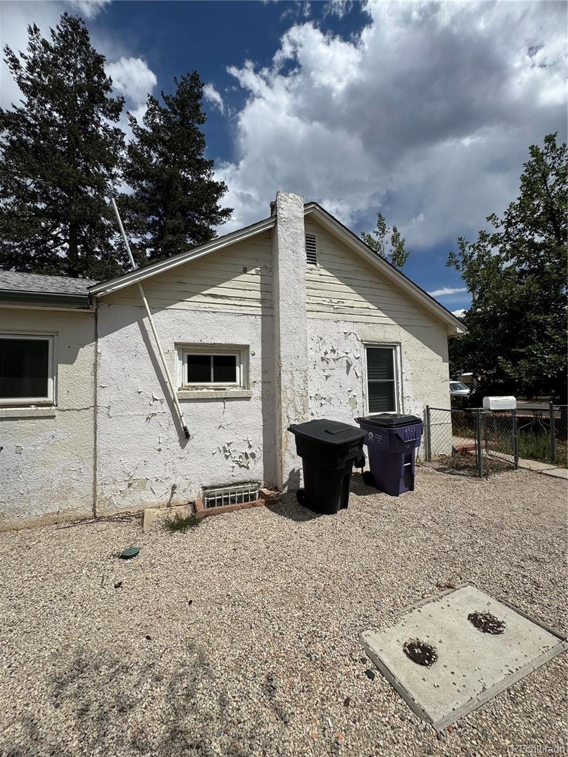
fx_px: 306
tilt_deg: +0.7
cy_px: 378
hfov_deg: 85.7
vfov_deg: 102.1
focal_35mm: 14
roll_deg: +1.2
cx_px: 284
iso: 40
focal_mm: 2.22
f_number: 2.2
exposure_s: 1/3906
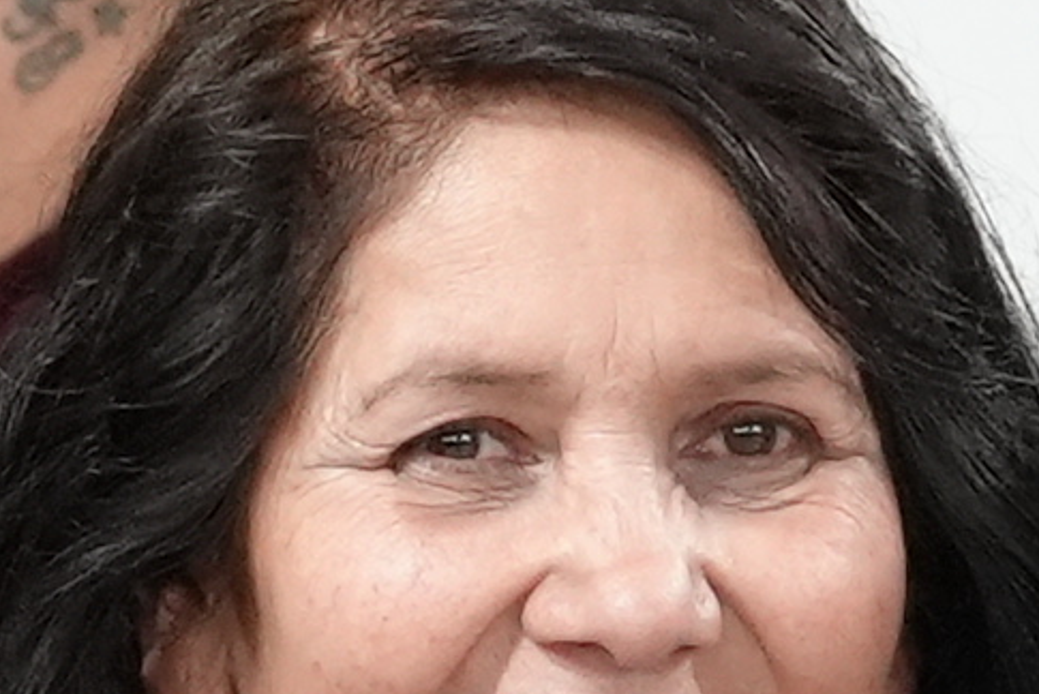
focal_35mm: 348
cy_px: 1266
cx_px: 1026
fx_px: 10049
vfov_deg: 3.9
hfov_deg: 5.9
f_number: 5
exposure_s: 1/160
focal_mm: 41
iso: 5000
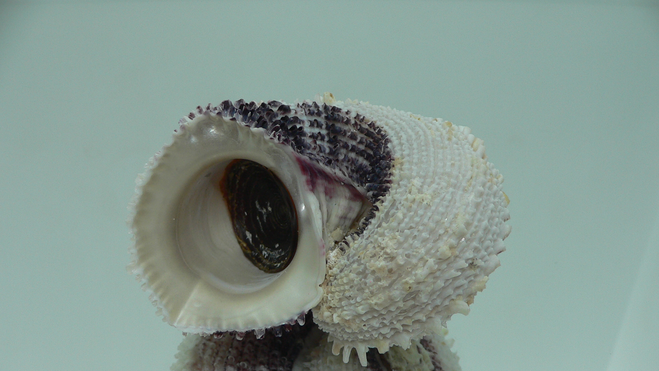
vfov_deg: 30.3
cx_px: 333
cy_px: 232
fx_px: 682
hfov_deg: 51.6
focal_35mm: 39
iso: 80
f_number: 2.8
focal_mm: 4.6
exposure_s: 1/60
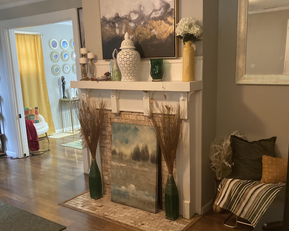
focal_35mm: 37
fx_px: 316
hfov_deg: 49.1
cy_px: 144
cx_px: 146
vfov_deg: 39.9
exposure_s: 1/30
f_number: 1.8
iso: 640
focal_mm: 3.99
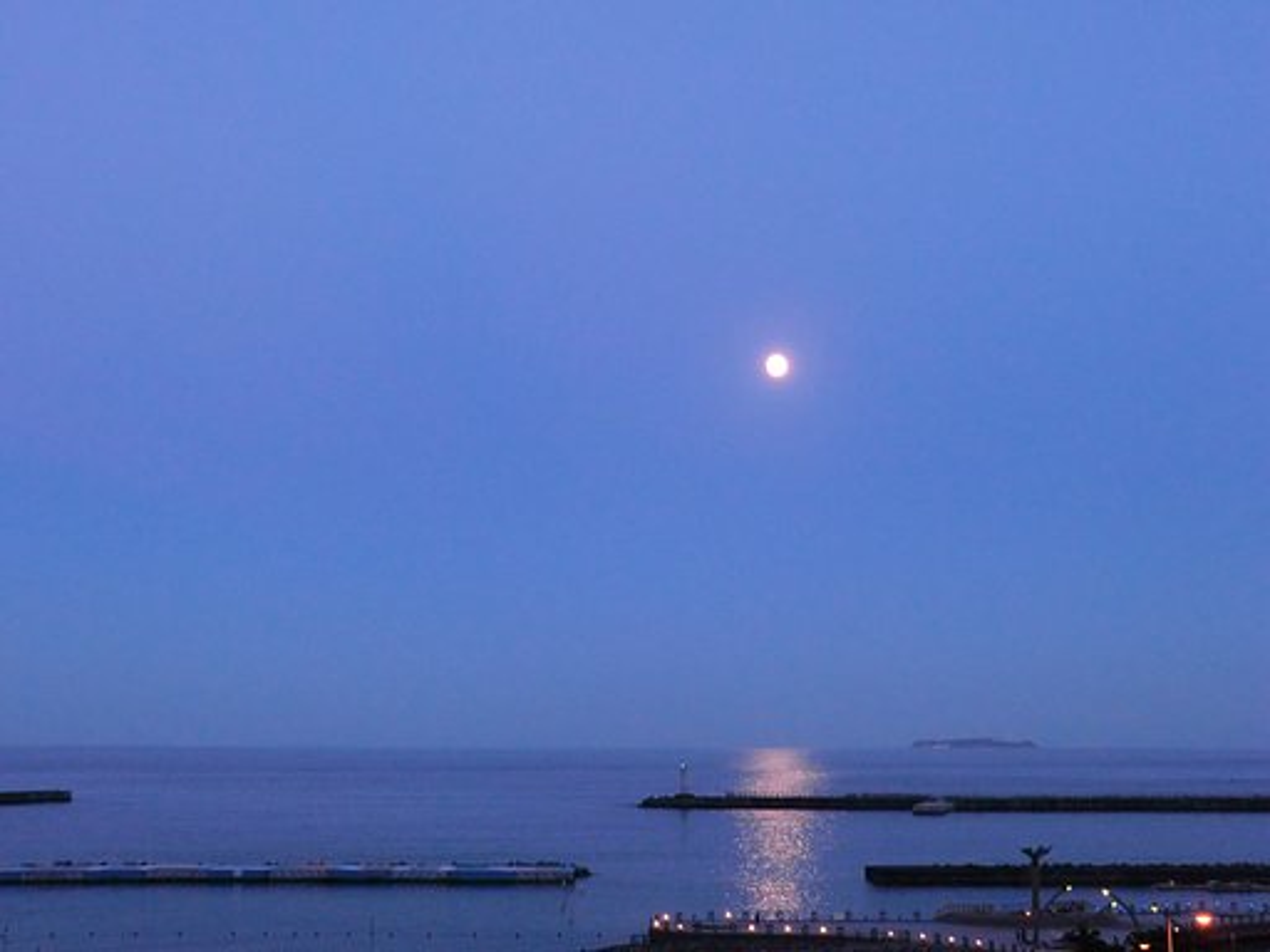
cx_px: 635
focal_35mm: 47
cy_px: 476
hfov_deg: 40.4
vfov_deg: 30.9
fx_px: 1724
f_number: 4
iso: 400
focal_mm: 8.4
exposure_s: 1/13
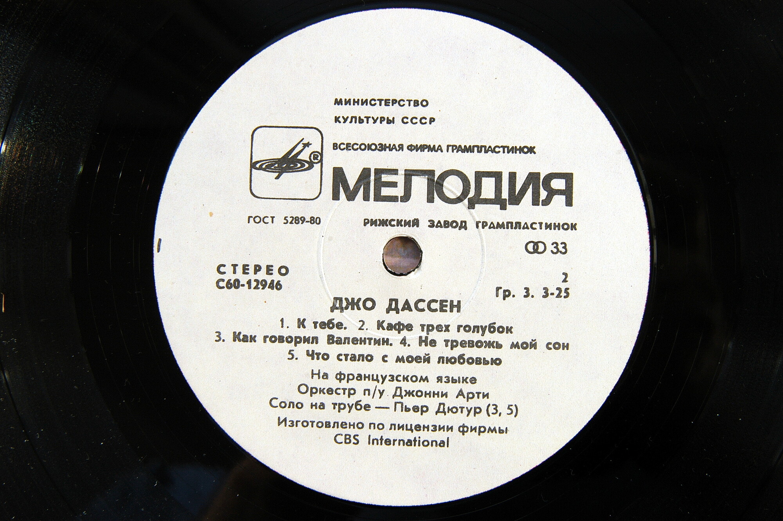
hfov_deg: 37.9
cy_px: 260
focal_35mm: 52
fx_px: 1141
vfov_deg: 25.7
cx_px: 392
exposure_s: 1/250
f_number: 8
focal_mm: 35
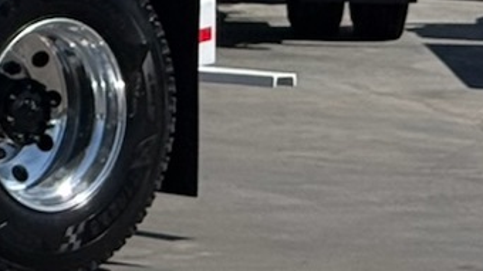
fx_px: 3943
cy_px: -84
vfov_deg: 3.9
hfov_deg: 6.7
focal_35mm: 308
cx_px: -649
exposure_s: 1/7143
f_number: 1.78
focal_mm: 6.76
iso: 64
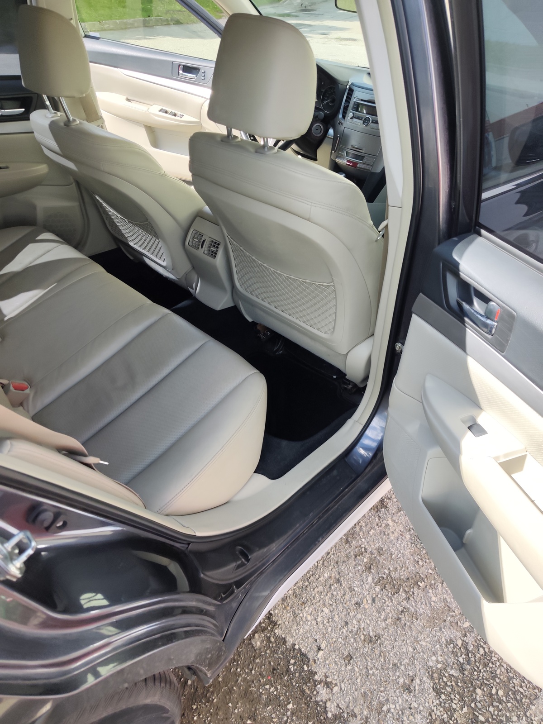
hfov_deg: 58.9
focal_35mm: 23
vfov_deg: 73.9
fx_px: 481
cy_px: 362
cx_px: 272
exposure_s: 1/1714
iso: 320
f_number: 1.7
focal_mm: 6.07
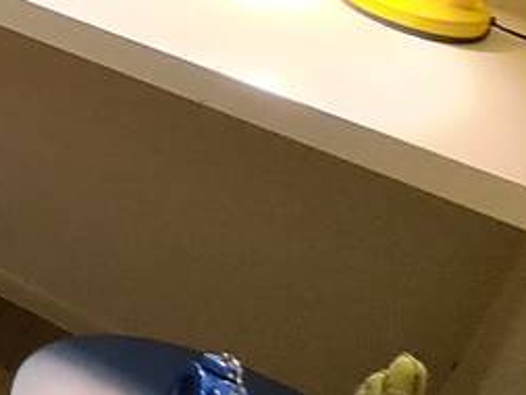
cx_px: -944
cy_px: -374
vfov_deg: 16.0
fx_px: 1125
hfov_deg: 12.6
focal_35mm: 74
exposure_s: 1/60
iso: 400
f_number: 2.2
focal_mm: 2.2
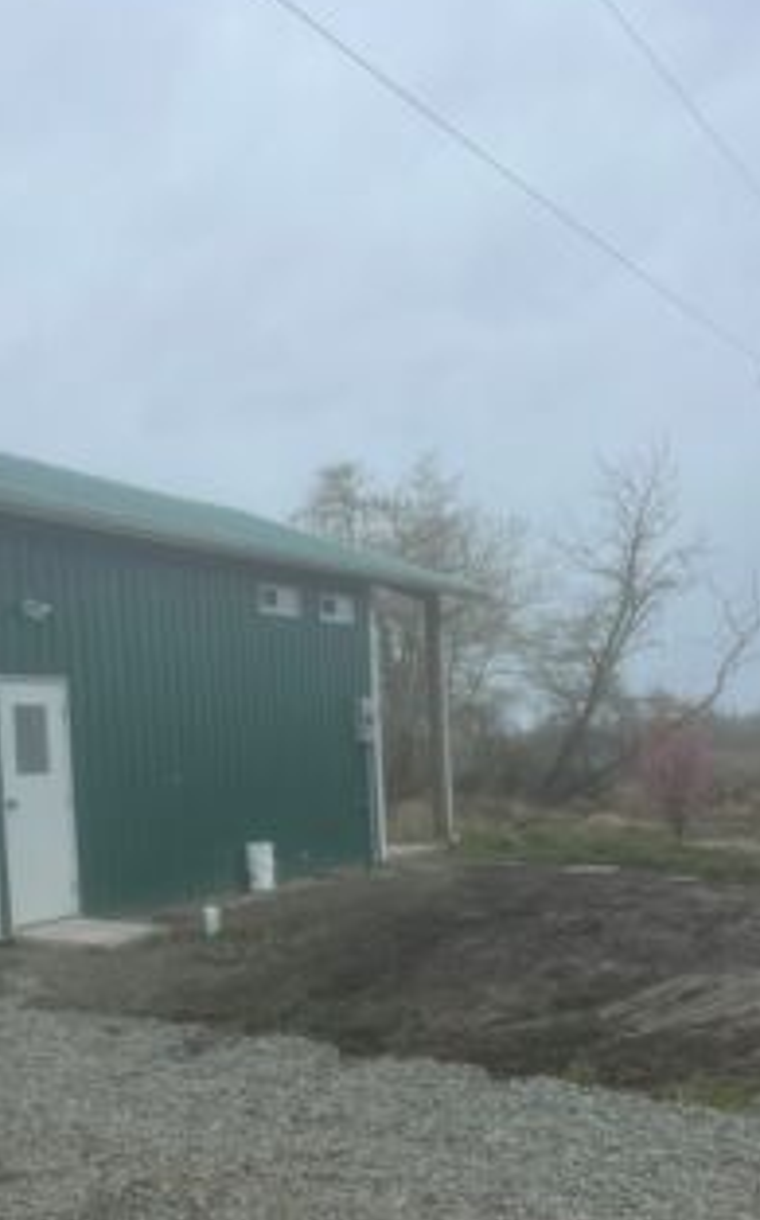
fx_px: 1561
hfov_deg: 27.0
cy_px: 797
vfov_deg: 42.2
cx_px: 183
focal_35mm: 47
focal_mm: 5.7
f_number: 1.5
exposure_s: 1/1724
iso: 50
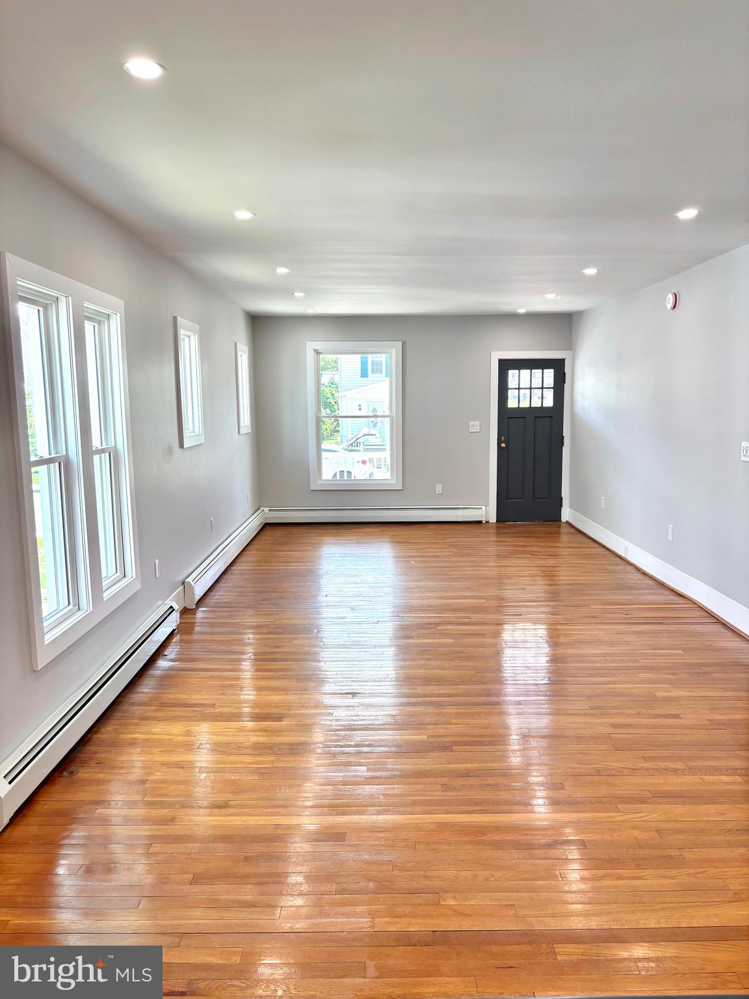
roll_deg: -0.1
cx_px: 374
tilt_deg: -7.9
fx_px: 750
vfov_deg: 67.3
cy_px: 500
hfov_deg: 53.1
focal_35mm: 26
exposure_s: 1/147
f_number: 1.6
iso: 64
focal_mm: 5.96
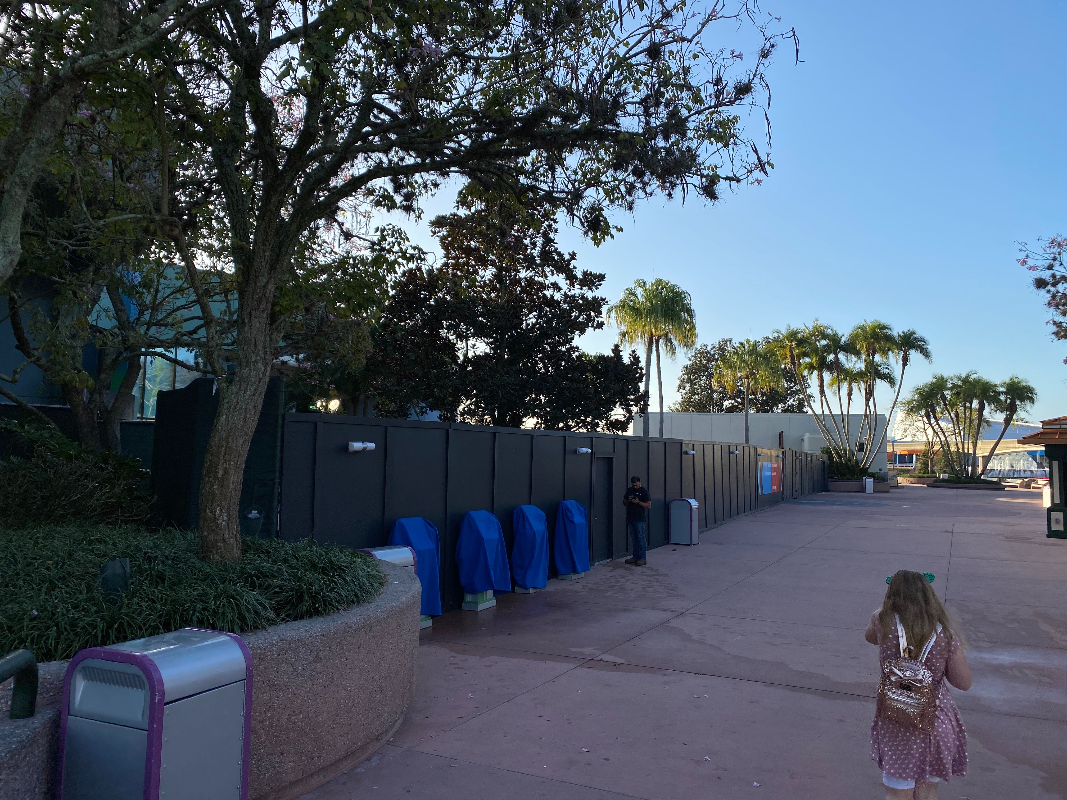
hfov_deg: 67.3
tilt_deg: +4.8
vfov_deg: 53.1
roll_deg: -1.5
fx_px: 801
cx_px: 534
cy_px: 400
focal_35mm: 26
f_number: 1.8
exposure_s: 1/2033
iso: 32
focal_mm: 4.25
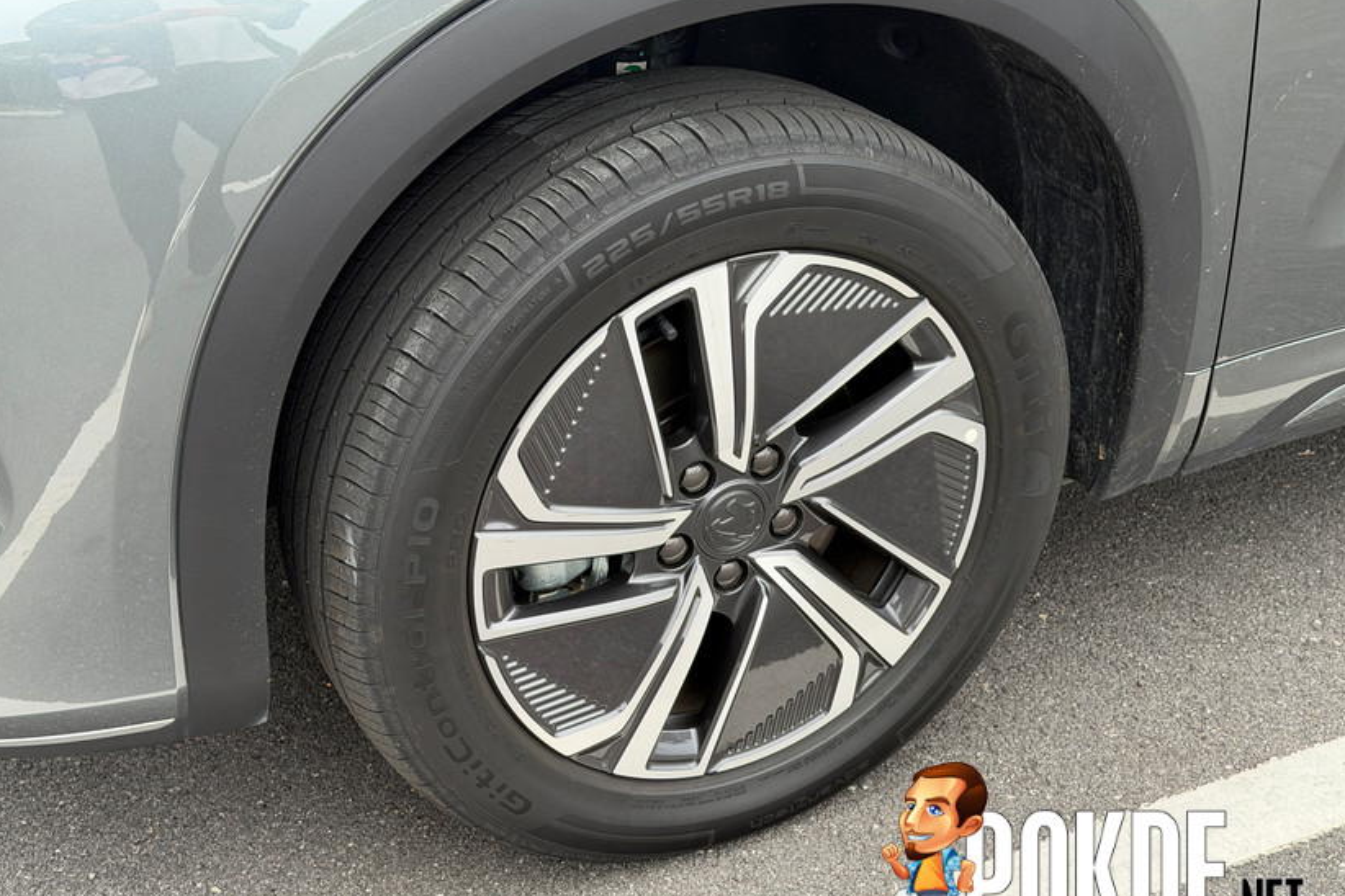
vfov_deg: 26.5
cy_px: 479
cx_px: 679
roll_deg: +0.0
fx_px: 1905
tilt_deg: -28.1
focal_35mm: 51
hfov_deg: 38.9
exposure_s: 1/169
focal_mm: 6.76
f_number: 1.78
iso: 80
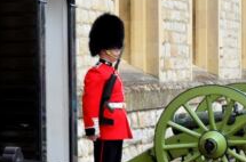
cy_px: 96
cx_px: 88
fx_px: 974
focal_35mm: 143
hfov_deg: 14.4
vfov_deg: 9.5
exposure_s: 1/30
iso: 200
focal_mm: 32
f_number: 16
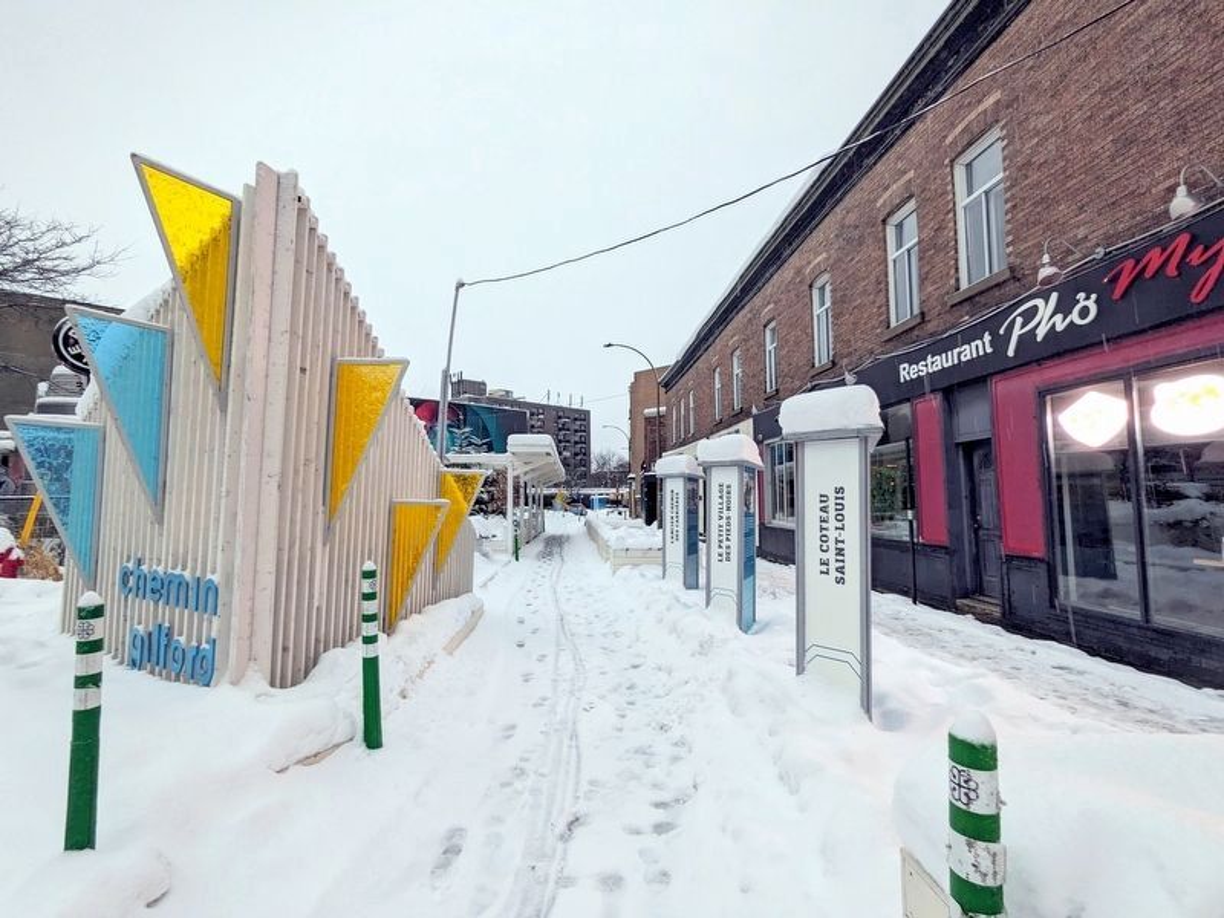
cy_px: 459
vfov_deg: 78.1
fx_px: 566
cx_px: 612
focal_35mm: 16
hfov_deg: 94.5
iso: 75
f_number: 2.2
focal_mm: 2.22
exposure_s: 1/37
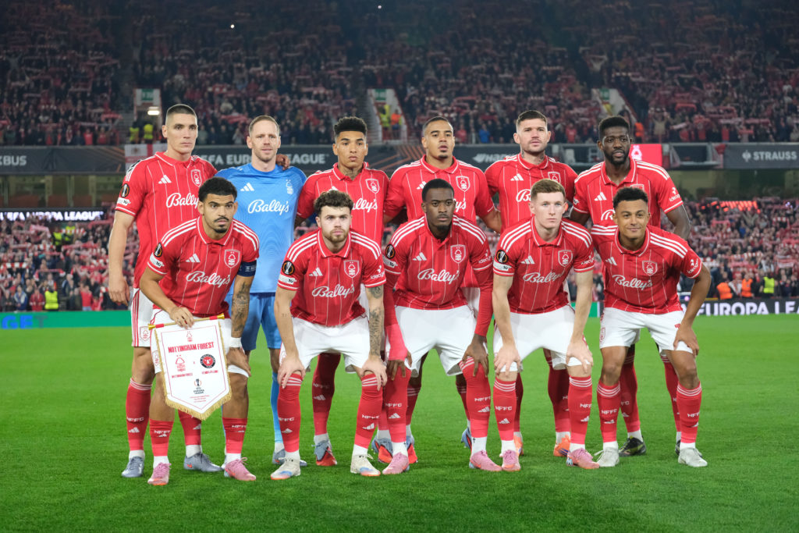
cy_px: 266
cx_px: 400
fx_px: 1665
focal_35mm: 75
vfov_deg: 18.2
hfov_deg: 27.0
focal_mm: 50
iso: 3200
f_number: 2.8
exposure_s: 1/800
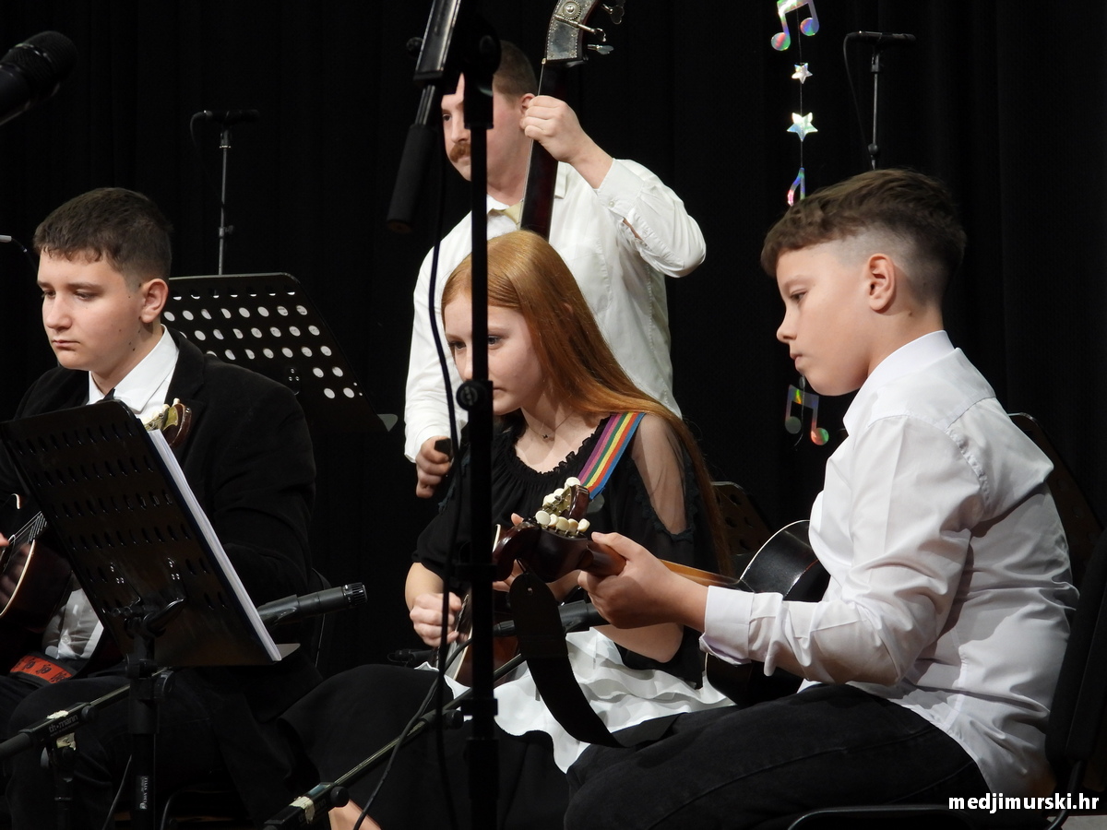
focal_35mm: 135
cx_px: 554
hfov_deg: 14.6
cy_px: 415
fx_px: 4317
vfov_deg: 11.0
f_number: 4
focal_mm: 24.3
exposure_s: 1/50
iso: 400
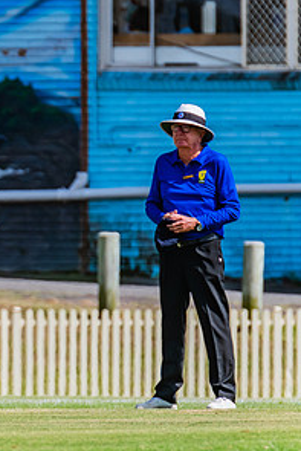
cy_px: 221
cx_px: -139
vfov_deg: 1.7
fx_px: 14956
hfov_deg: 1.2
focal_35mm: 1194
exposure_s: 1/2000
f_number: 10
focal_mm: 600
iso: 800
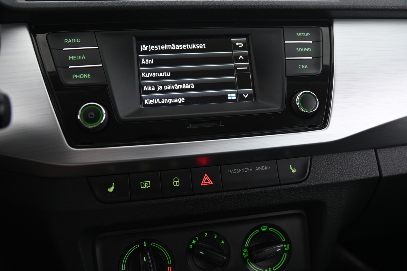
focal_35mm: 32
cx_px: 204
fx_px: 361
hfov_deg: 58.8
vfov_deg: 41.1
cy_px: 136
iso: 2000
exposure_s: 1/20
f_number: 4
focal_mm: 32
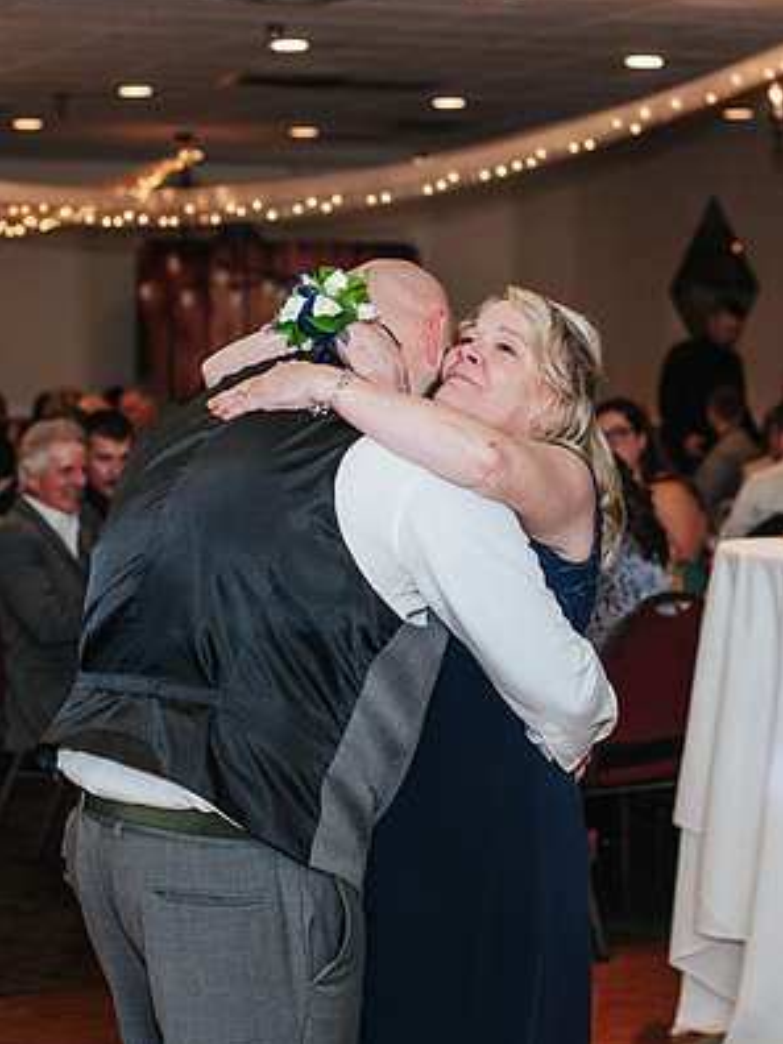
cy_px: 434
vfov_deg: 21.8
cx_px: 361
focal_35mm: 90
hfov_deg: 16.4
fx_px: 2714
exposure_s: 1/200
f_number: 3.2
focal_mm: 50
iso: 800
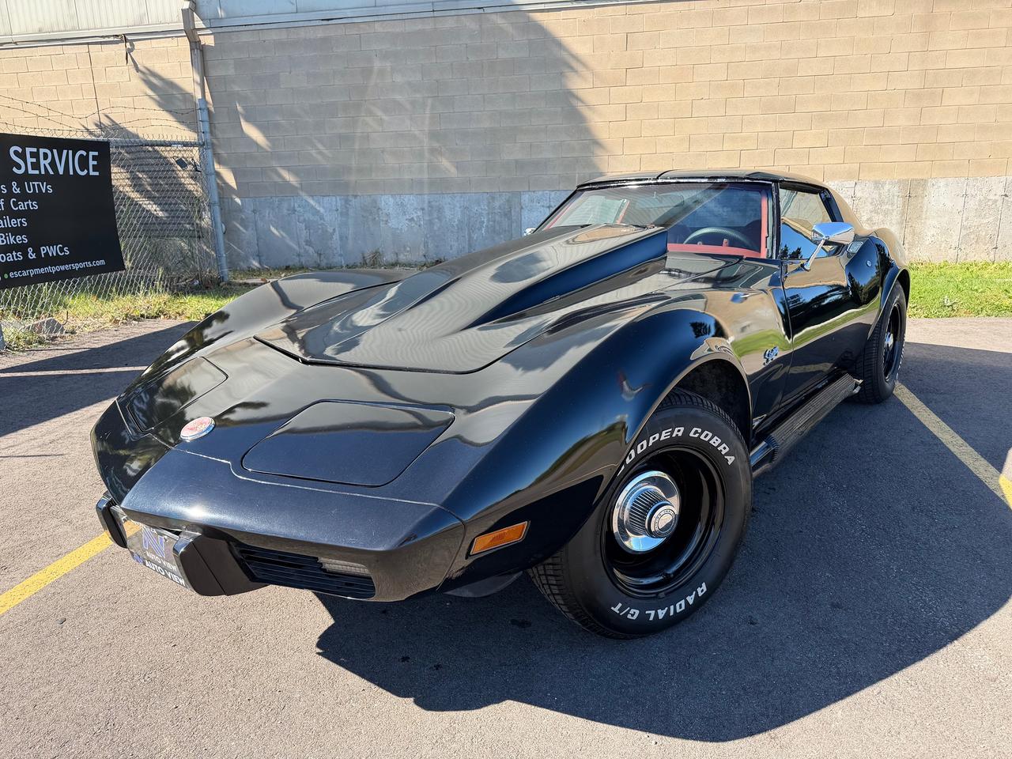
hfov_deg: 71.6
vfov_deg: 56.8
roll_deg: +1.6
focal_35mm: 24
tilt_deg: -13.9
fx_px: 702
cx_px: 506
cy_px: 380
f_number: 1.78
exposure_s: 1/1106
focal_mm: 6.76
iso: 80
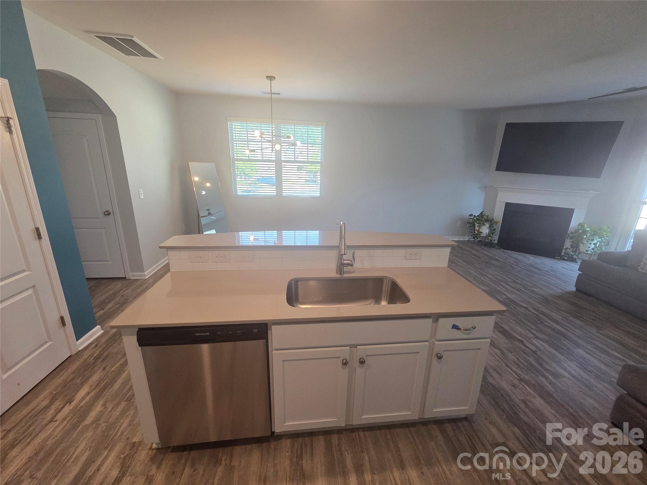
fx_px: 243
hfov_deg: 106.2
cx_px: 324
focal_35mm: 13
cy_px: 242
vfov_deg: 89.9
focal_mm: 2.2
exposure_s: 1/120
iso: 250
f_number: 2.2
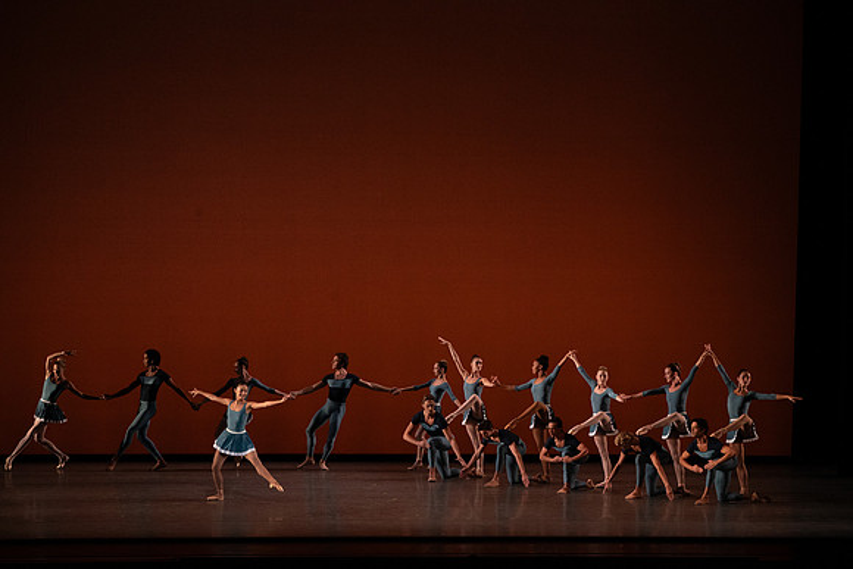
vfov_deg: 10.9
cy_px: 284
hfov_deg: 16.3
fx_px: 2986
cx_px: 426
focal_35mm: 126
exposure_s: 1/400
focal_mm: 126
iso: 5000
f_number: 9
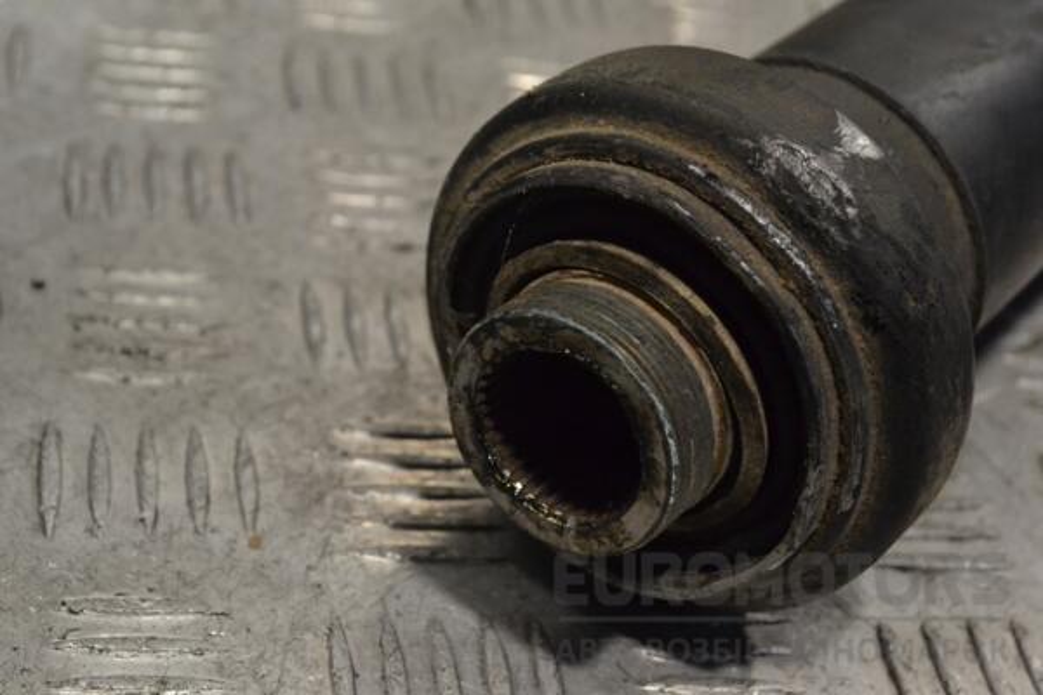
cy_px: 348
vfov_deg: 18.9
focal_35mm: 72
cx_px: 522
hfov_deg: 28.1
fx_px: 2086
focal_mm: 48
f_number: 9
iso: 3200
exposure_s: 1/320
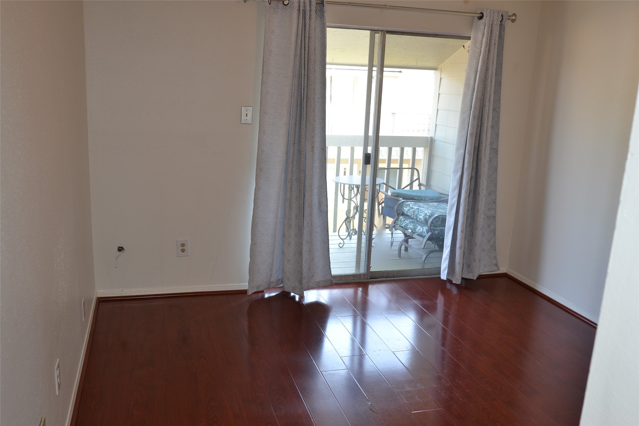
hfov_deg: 61.9
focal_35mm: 30
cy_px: 213
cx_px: 320
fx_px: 532
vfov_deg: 43.6
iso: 400
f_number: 4
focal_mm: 20
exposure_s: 1/60
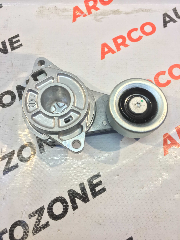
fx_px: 201
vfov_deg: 61.7
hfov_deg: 48.2
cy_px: 120
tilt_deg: -70.2
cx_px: 90
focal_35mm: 29
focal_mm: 4.15
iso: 32
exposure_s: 1/33
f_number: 2.2
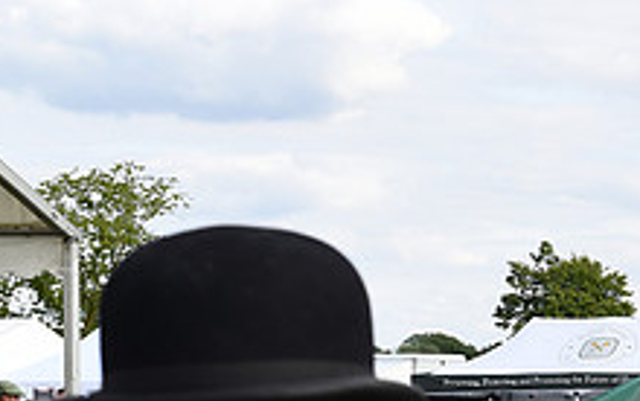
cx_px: 823
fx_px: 2340
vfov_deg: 9.6
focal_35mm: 134
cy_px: 558
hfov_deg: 14.9
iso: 1100
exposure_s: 1/1250
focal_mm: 50
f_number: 10
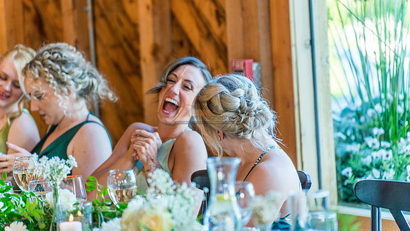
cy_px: 113
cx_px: 205
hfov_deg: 13.6
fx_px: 1718
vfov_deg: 7.7
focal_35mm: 158
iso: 1000
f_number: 2.8
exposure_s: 1/320
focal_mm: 150
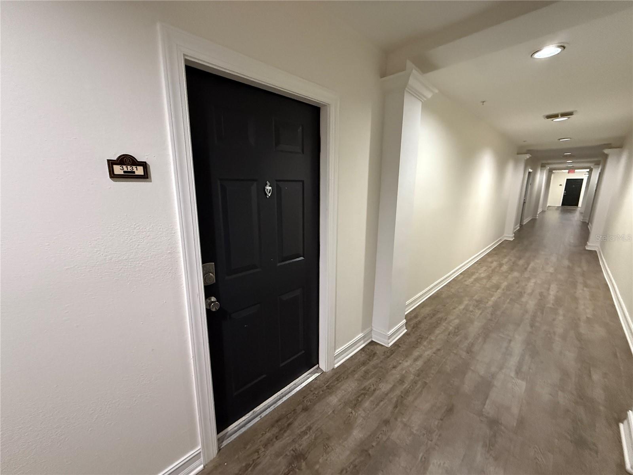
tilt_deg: -10.5
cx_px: 316
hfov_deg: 102.1
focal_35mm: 14
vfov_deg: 85.7
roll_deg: -0.4
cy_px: 238
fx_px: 256
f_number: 2.2
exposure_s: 1/60
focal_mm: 2.22
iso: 1000
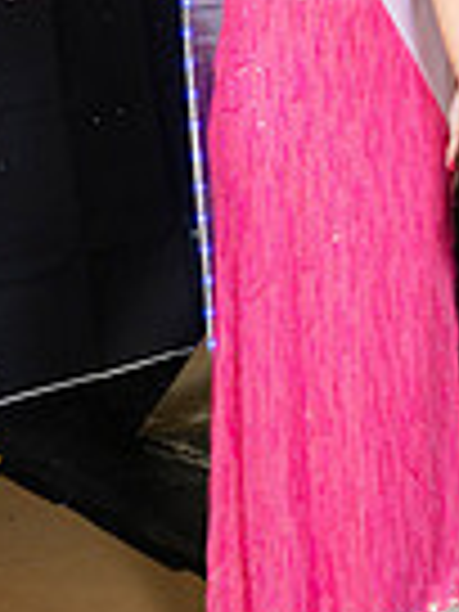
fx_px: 1927
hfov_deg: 11.9
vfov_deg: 17.4
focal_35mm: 109
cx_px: 954
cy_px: -74
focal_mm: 26.5
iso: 320
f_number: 9
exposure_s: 1/100
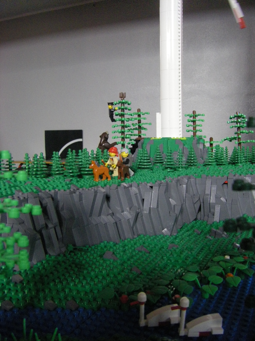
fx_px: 373
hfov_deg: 37.7
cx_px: 128
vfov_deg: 49.0
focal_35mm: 38
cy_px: 170
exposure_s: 1/50
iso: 640
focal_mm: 6.3
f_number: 3.5
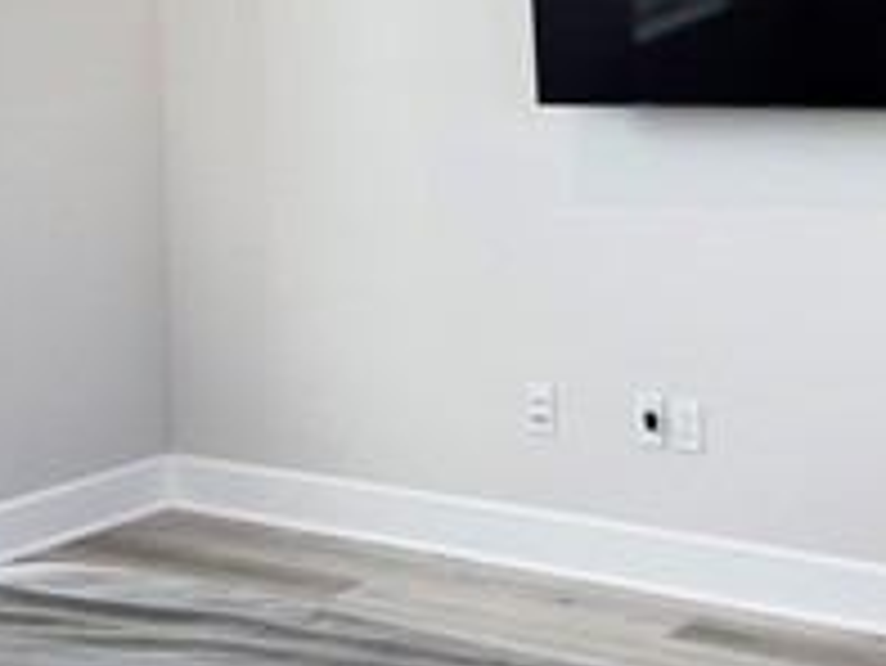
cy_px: 22
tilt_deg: -0.8
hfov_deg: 25.0
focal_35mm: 78
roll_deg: +1.7
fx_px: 1998
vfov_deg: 18.5
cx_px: 481
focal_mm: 6.76
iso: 125
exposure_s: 1/120
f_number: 1.78
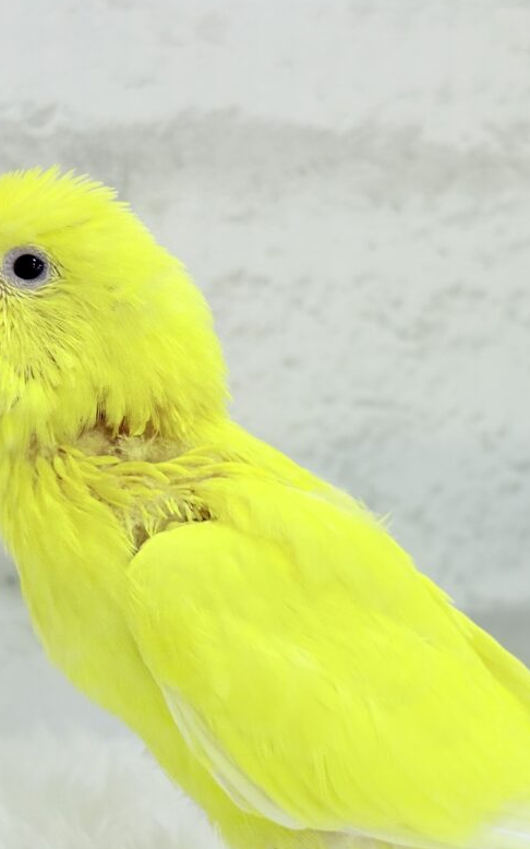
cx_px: 361
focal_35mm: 85
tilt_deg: -9.8
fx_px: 1965
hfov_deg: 15.3
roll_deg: -0.8
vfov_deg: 24.3
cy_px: 479
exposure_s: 1/100
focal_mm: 5.96
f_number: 1.6
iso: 50
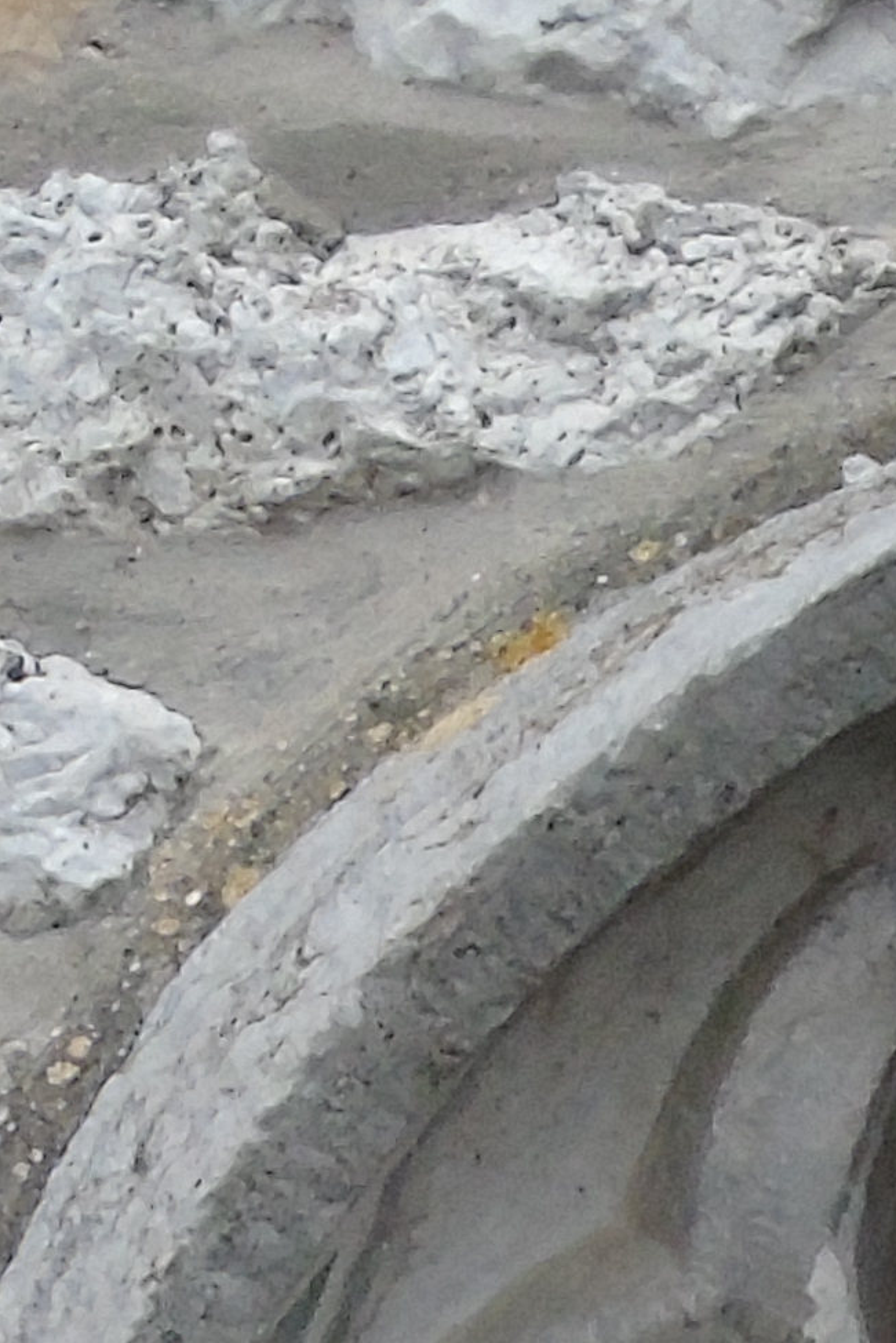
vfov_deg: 3.0
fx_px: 25441
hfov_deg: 2.0
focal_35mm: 682
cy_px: 2341
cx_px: 1002
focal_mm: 22
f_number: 4.6
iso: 320
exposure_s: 1/30
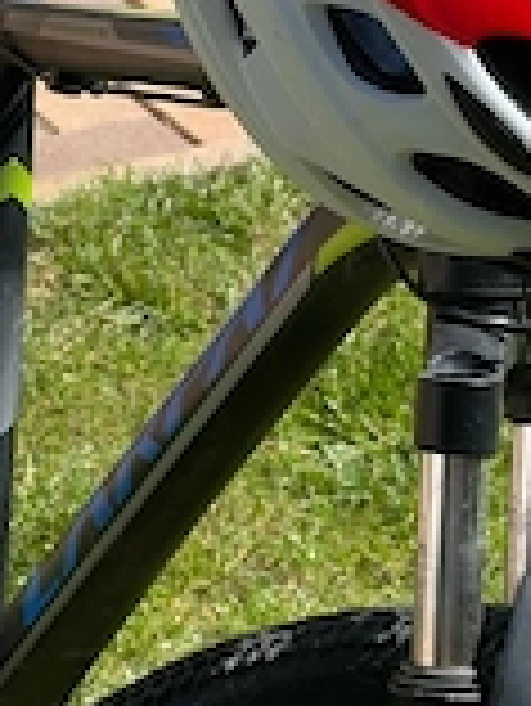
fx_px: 4003
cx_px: 418
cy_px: -22
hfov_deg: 7.6
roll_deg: -0.3
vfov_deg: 10.0
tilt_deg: -19.8
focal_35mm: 196
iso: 32
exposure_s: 1/418
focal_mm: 9
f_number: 2.8
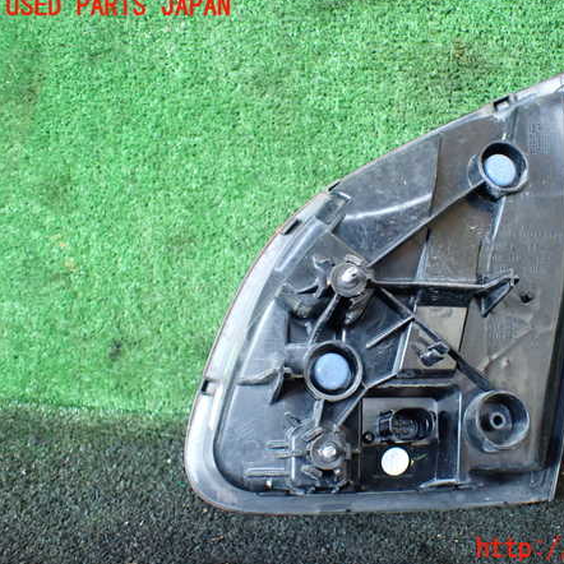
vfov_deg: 46.0
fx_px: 664
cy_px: 278
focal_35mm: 36
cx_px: 382
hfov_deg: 45.3
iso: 800
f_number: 2.3
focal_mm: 5.4
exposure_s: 1/80
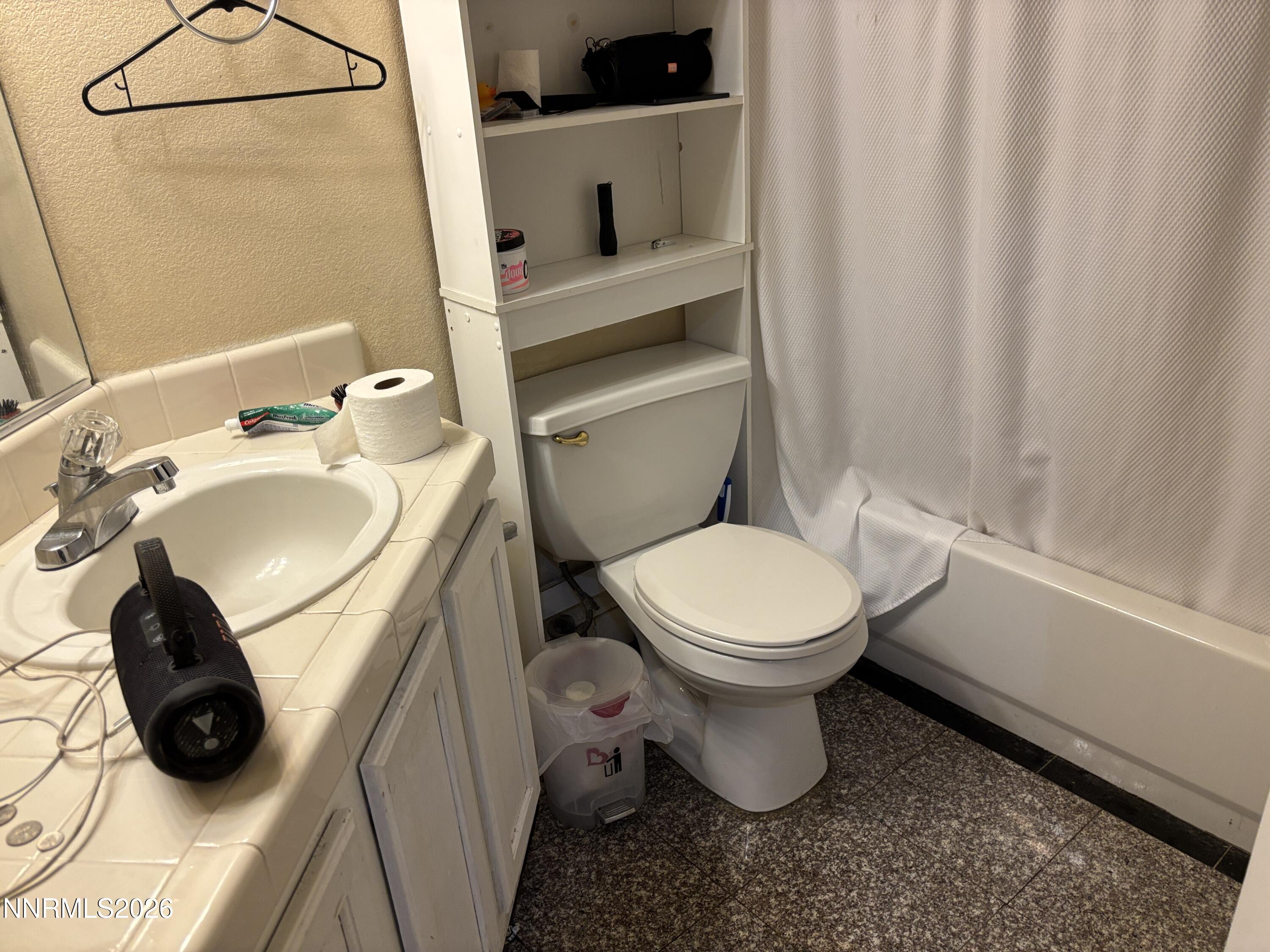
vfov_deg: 53.1
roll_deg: +3.7
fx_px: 954
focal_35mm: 26
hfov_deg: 67.3
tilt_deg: -24.8
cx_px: 635
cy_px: 476
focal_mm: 5.96
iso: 125
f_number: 1.6
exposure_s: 1/120
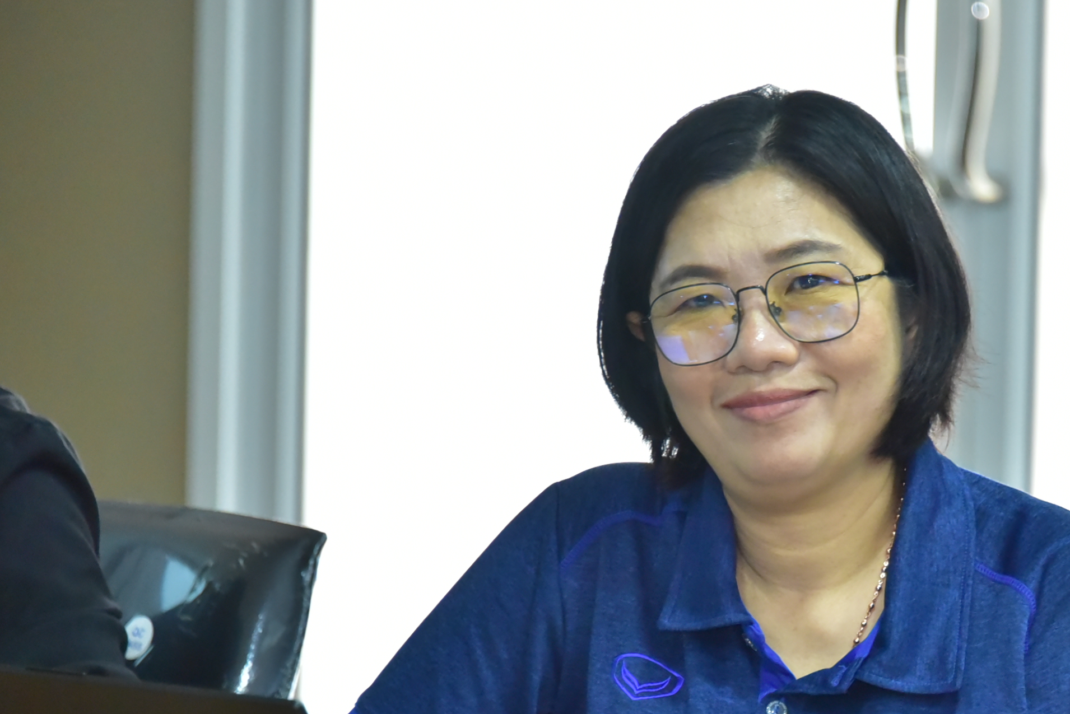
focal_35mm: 315
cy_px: 528
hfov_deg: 6.5
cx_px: 770
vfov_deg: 4.4
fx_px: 9366
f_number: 5.6
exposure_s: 1/200
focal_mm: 200
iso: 6400
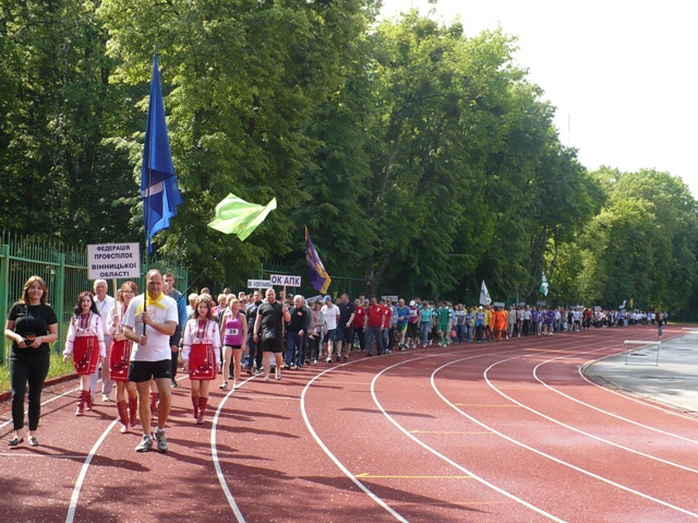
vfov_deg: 35.1
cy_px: 262
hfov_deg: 45.8
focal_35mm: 41
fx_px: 826
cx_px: 349
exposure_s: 1/400
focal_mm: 6.1
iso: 100
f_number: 2.8
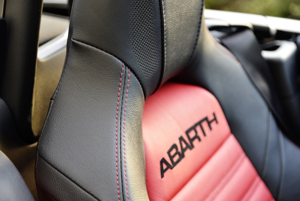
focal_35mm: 98
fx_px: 817
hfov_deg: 20.8
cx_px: 150
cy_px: 100
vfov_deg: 14.0
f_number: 4
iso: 400
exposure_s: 1/60
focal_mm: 98
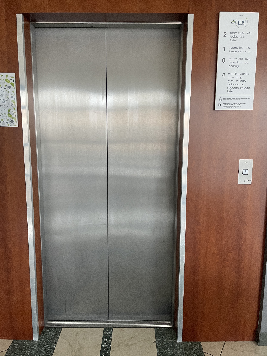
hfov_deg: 53.1
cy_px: 178
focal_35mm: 26
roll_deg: +0.5
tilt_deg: -7.9
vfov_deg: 67.3
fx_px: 267
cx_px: 134
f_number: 1.6
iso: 125
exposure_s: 1/76
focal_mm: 4.2
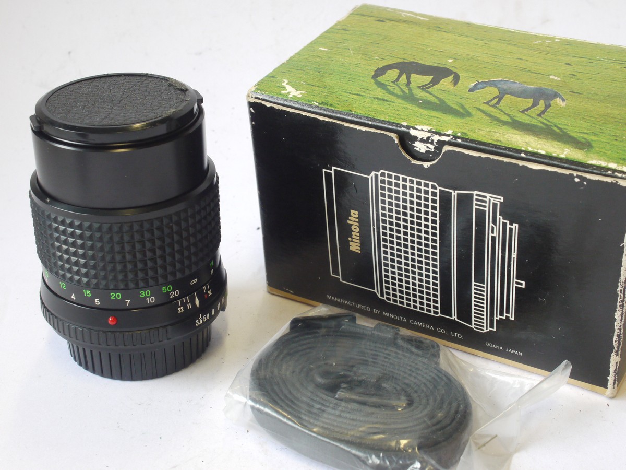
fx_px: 1085
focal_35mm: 60
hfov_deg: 32.2
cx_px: 313
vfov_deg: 24.4
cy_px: 235
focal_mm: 30
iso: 800
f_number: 9
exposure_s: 1/60
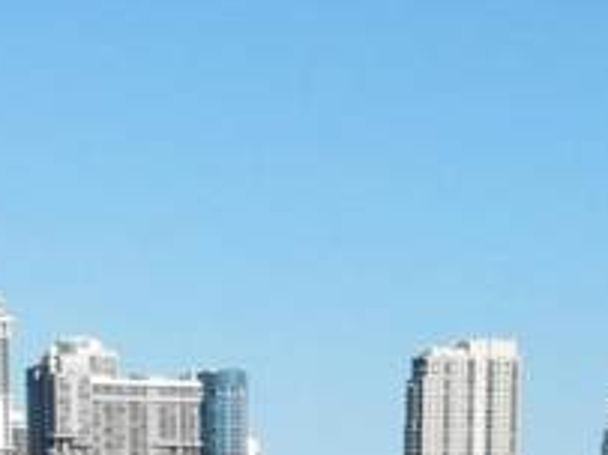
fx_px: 2651
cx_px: 246
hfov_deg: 13.1
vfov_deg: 8.5
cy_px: 1265
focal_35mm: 151
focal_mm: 4.5
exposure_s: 1/1093
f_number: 2.8
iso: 100
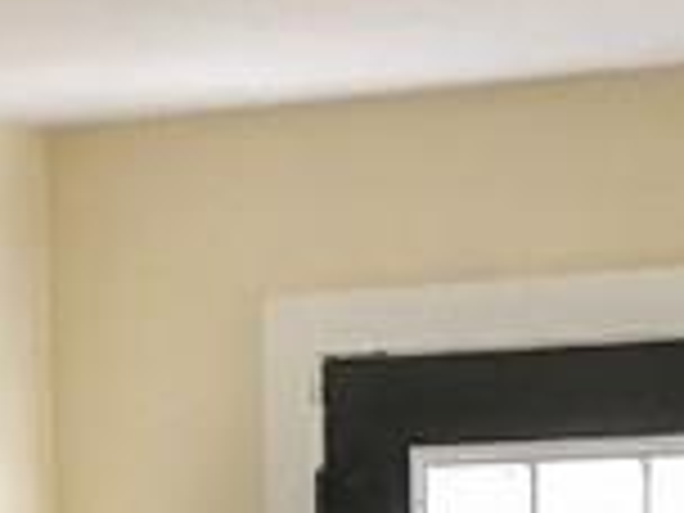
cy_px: 1256
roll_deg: +0.4
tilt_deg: -9.5
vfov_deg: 7.1
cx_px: 351
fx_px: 3873
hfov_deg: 10.1
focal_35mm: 196
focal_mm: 4.15
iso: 32
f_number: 2.2
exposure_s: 1/30
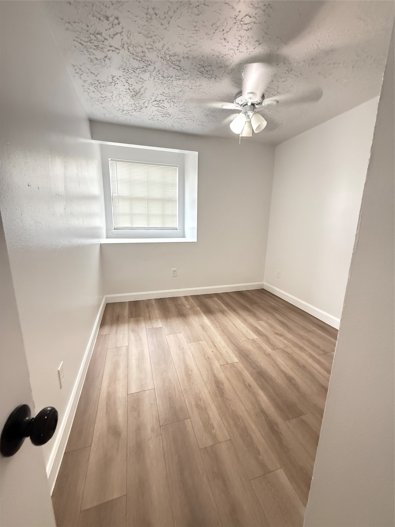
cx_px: 198
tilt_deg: -10.1
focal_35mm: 14
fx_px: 213
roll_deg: -0.5
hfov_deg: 85.7
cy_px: 264
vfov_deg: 102.1
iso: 1000
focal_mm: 2.22
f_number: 2.2
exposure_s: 1/60
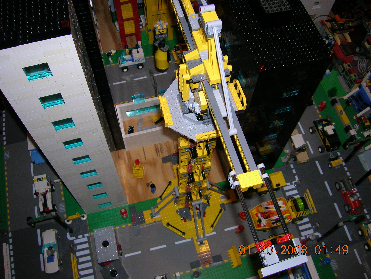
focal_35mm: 34
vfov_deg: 41.8
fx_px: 364
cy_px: 140
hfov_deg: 54.0
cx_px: 186
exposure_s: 1/60.1
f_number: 2.9
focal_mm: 5.7
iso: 50
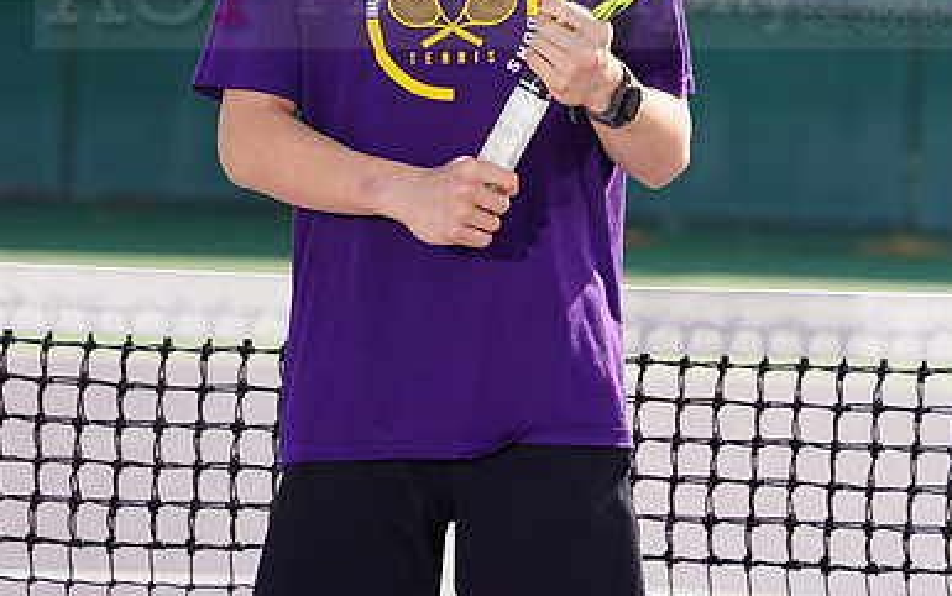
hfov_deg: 5.2
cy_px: -30
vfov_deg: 3.2
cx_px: 476
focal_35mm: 407
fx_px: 10564
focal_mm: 265
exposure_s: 1/250
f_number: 7.1
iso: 100
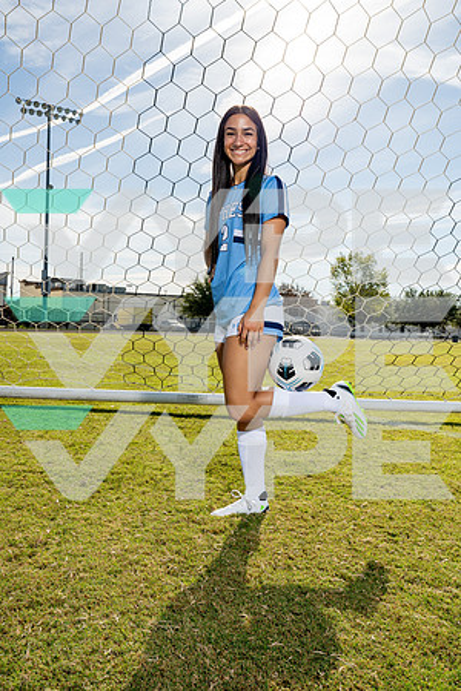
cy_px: 346
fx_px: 653
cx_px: 230
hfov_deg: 38.9
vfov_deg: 55.8
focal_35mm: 34
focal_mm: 34
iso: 200
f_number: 11
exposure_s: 1/250
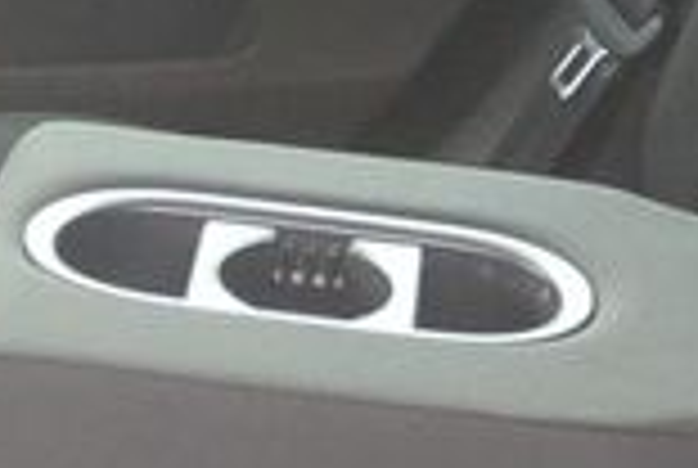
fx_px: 3458
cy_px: 718
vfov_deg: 7.6
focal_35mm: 178
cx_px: 81
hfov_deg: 11.5
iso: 500
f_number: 3.5
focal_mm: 10
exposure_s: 1/60
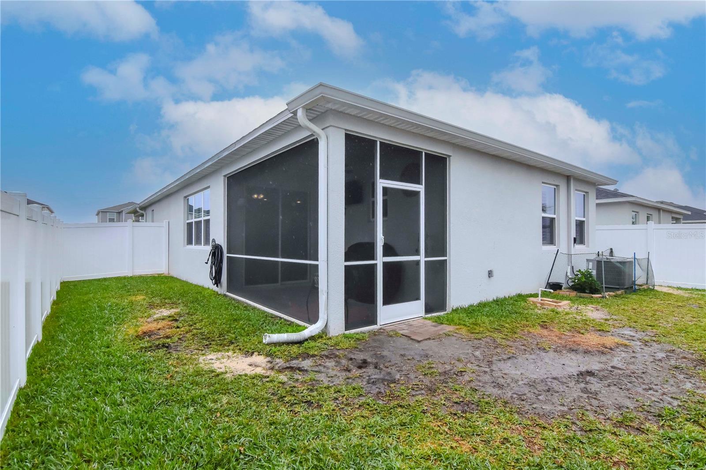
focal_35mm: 16
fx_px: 323
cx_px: 353
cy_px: 235
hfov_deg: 95.0
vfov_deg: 72.0
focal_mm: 11
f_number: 10
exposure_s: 1/640
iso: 800
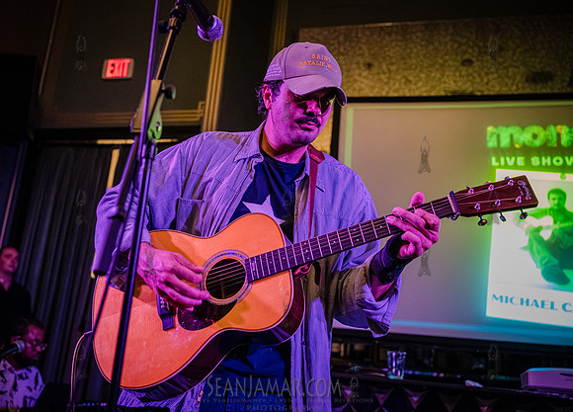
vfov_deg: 35.6
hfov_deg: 47.9
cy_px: 192
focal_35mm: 39
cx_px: 243
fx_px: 642
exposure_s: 1/200
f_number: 3.2
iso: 12800
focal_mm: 35
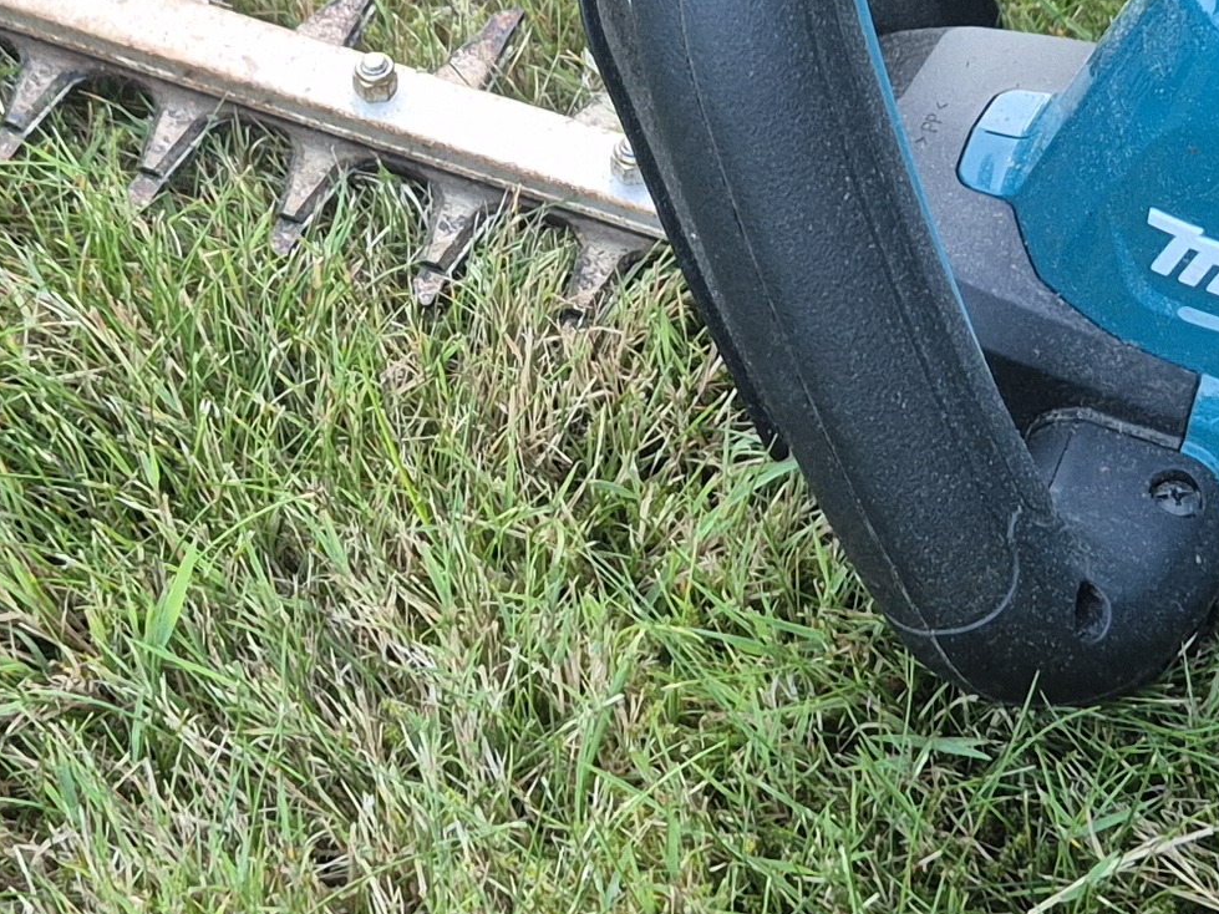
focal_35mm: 94
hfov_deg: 20.9
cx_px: 554
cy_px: 428
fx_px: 3310
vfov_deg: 15.7
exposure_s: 1/100
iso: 320
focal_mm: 5.4
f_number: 1.8
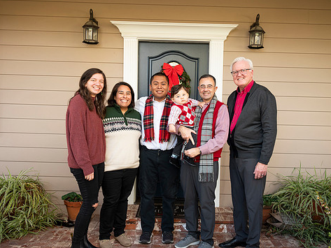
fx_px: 316
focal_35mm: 33
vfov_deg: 42.9
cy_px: 132
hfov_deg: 55.3
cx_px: 176
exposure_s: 1/160
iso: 400
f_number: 4.2
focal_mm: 28
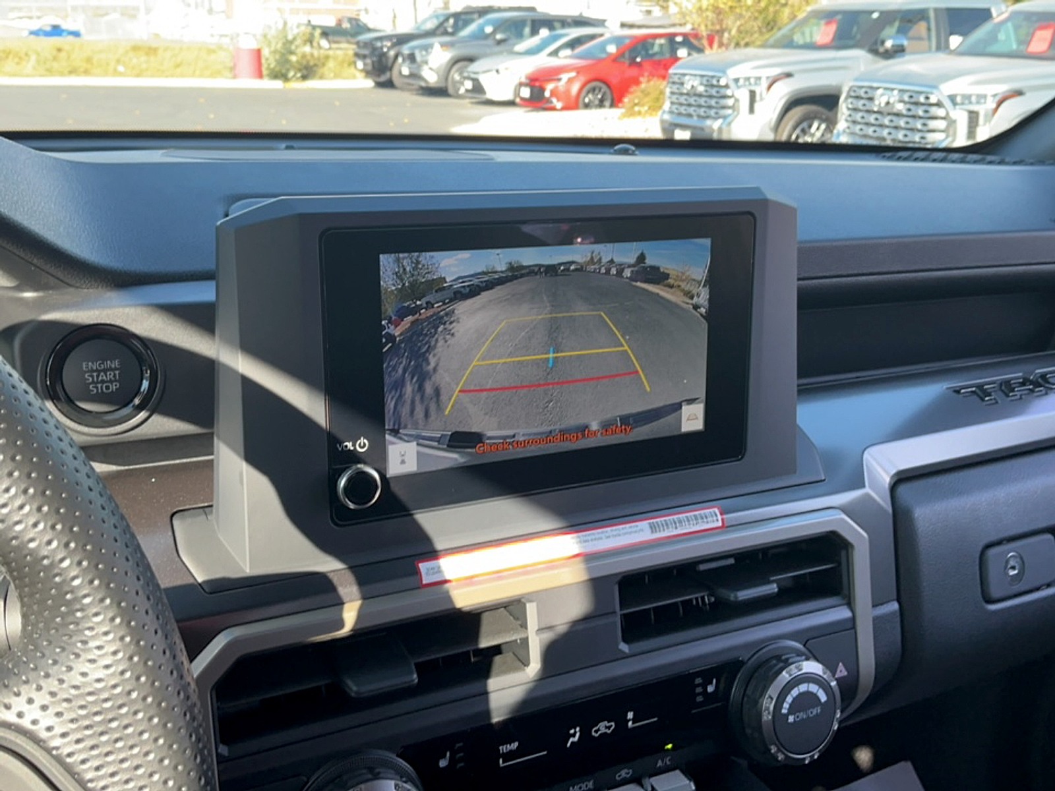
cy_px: 396
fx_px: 914
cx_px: 528
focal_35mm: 30
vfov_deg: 46.8
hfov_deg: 60.0
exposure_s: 1/100
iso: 25
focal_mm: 3
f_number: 1.8
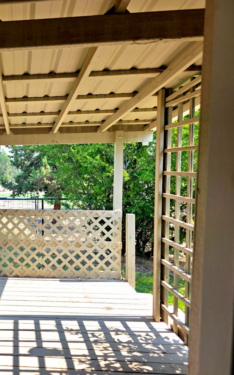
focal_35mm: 33
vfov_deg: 58.2
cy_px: 190
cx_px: -14
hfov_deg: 34.0
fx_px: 337
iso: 80
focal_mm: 6.3
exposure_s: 1/2000
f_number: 1.7
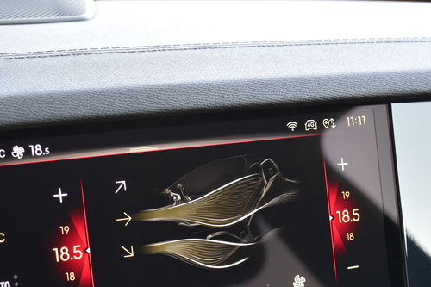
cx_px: 163
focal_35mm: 78
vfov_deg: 17.4
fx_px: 933
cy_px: 217
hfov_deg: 25.9
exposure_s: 1/60
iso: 500
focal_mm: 26
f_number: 4
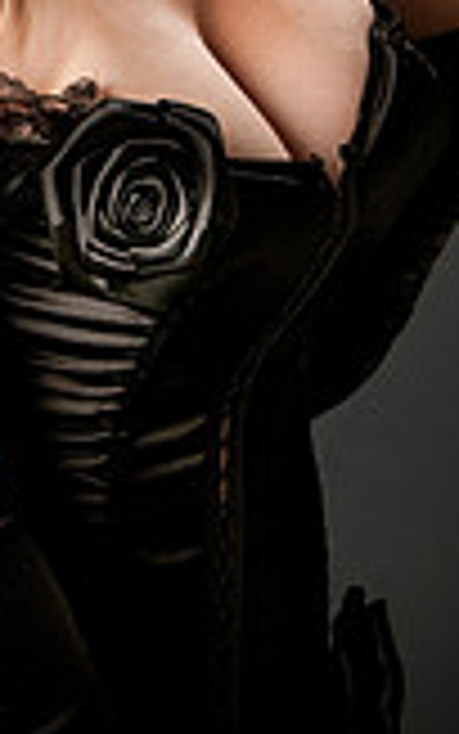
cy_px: -81
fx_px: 4627
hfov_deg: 5.7
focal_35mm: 231
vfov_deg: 9.0
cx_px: 47
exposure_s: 1/125
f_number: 8
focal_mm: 55
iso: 200
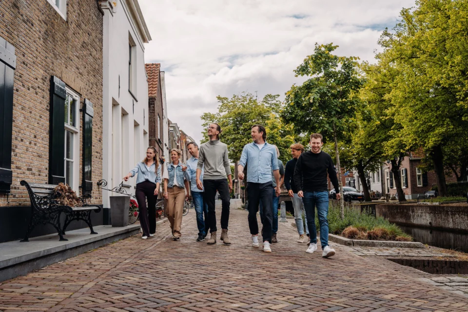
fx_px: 457
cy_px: 156
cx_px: 234
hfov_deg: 54.3
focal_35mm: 35
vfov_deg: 37.7
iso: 125
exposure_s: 1/250
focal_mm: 35
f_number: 7.1
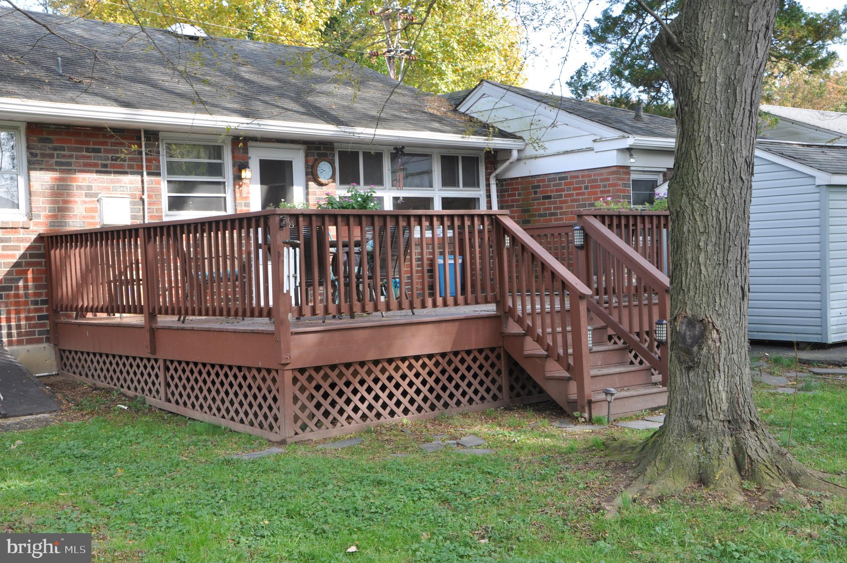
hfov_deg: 43.7
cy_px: 282
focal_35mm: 45
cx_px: 424
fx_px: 1057
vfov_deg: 29.8
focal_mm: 30
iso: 200
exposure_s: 1/60
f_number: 8
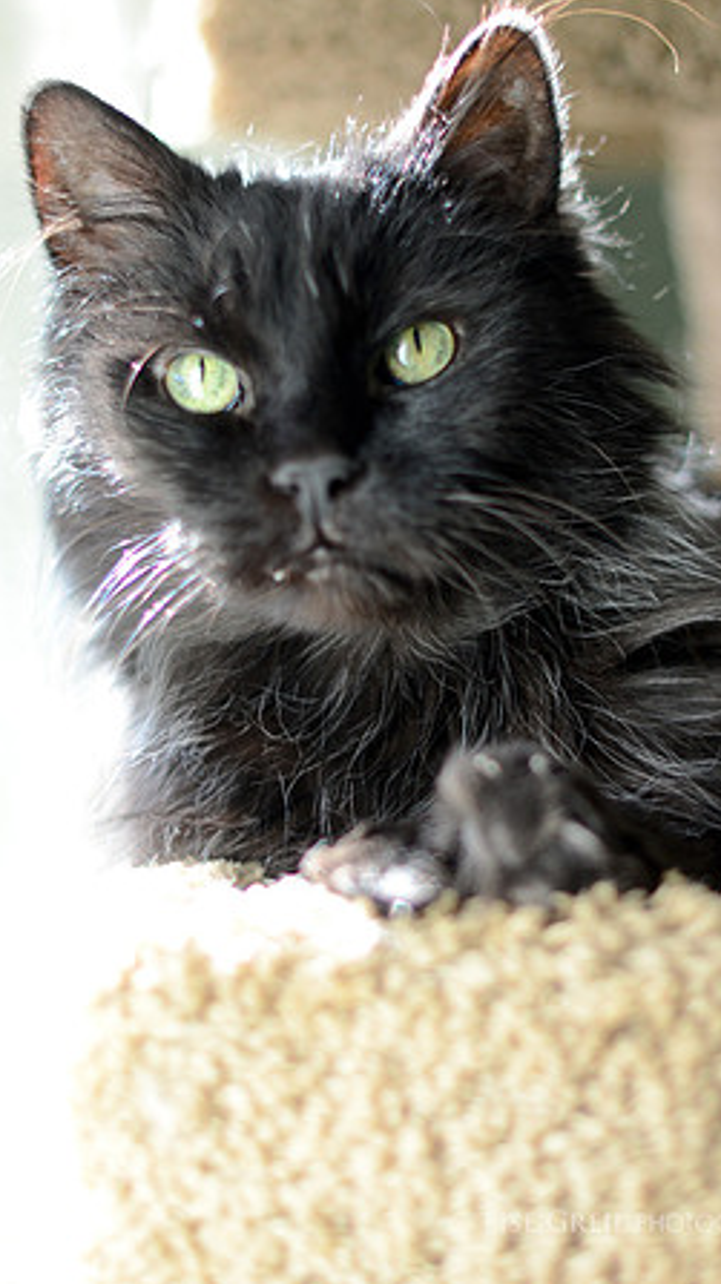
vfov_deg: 26.9
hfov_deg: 15.3
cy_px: 641
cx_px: 425
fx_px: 2689
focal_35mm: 79
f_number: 1.8
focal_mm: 50
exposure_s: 1/400
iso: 250
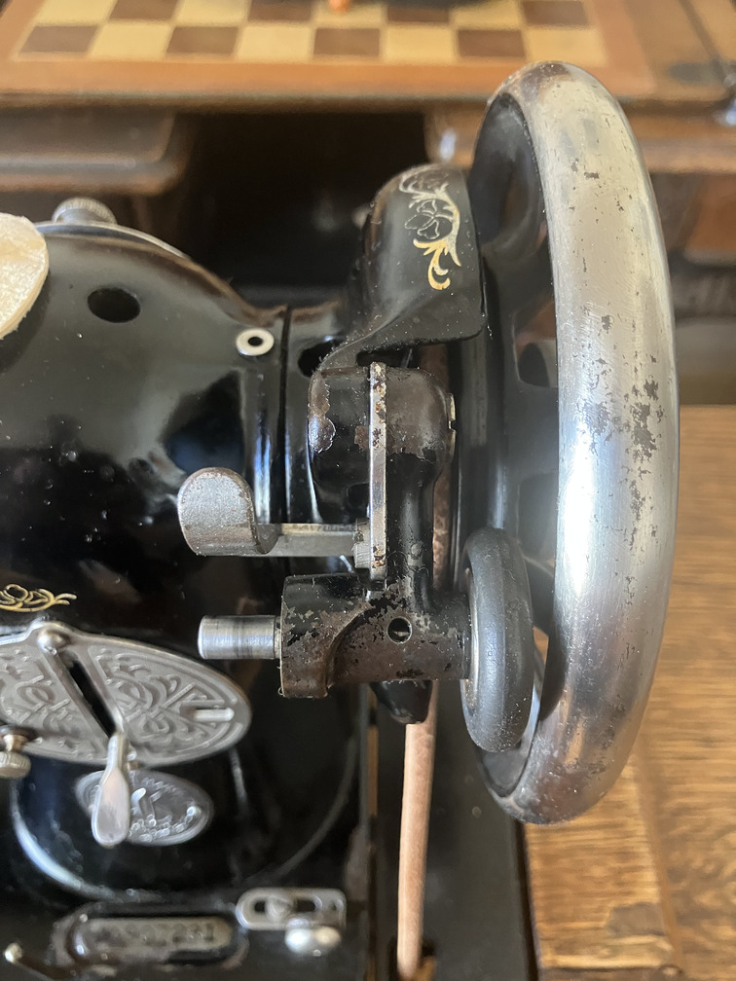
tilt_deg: -50.9
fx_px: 794
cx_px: 368
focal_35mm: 28
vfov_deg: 63.4
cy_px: 490
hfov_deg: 49.7
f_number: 1.8
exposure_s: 1/30
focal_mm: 3.99
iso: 500
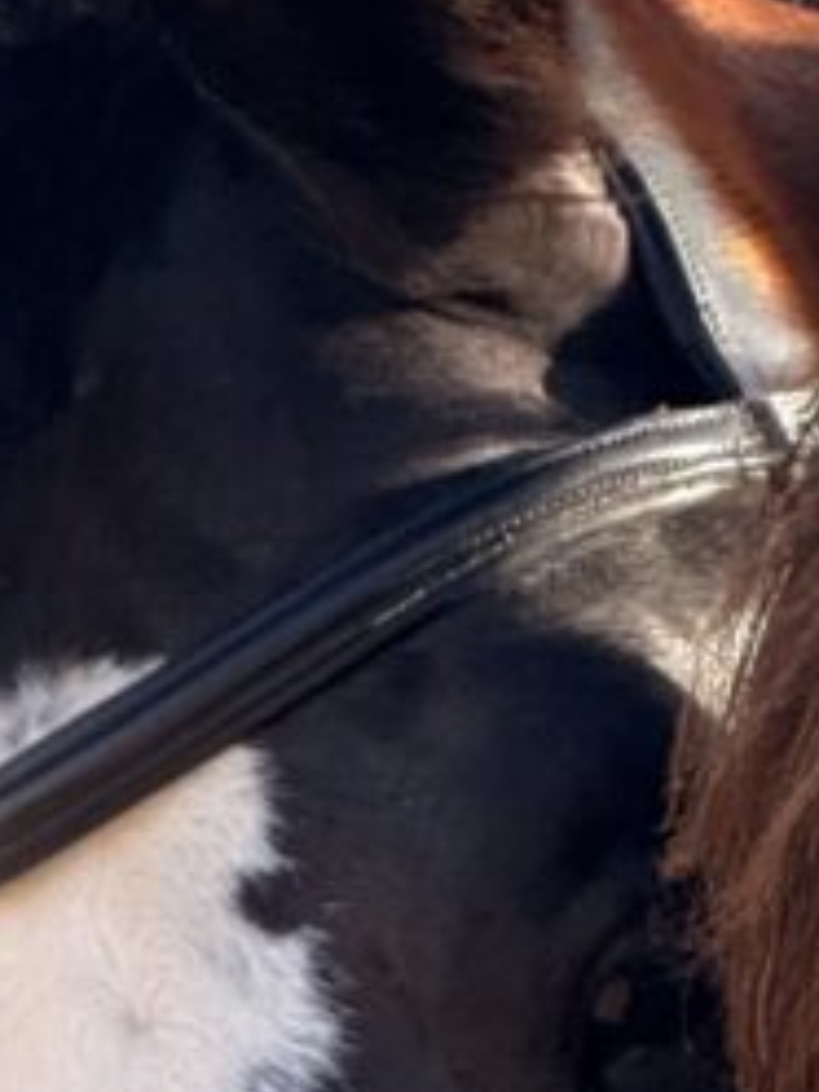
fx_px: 15615
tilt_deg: -4.9
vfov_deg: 4.0
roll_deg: -1.9
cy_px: 1369
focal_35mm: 495
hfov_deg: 3.0
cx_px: 793
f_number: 2.8
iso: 64
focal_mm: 15.66
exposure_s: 1/290
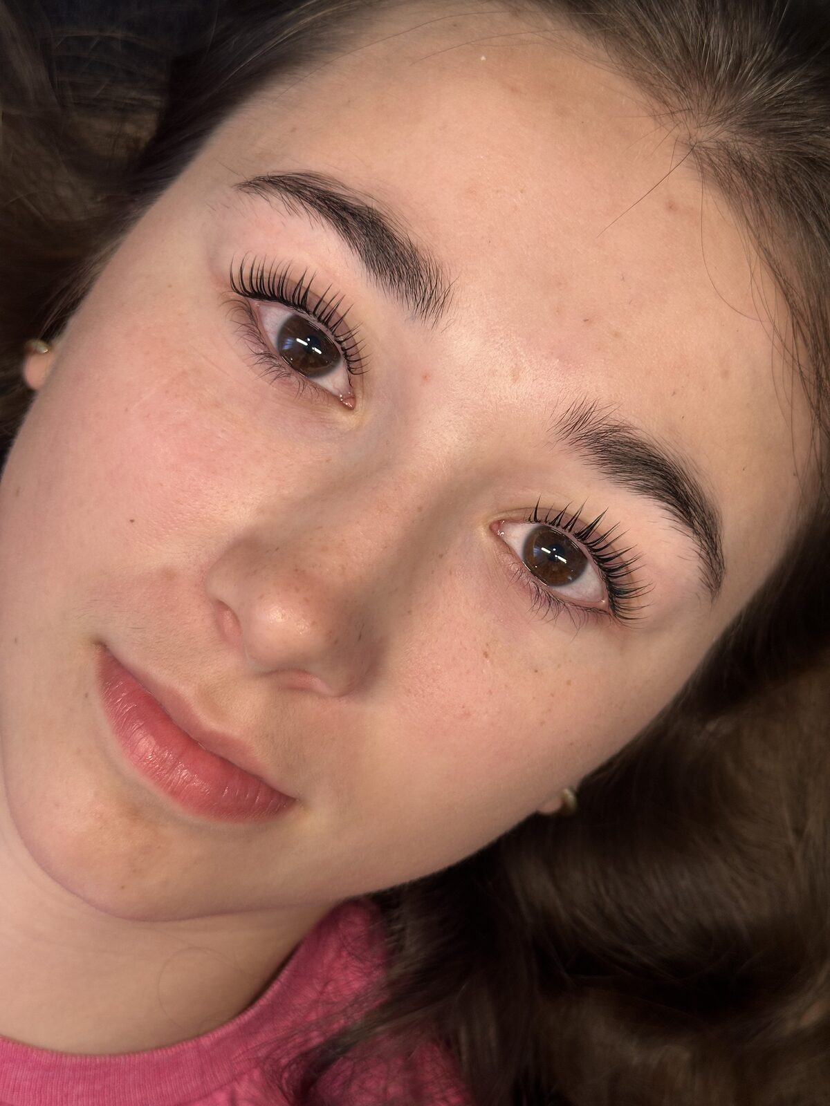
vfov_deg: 39.7
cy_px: 553
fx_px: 1535
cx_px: 415
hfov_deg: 30.3
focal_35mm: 48
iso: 80
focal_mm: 6.86
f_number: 1.78
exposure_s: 1/60
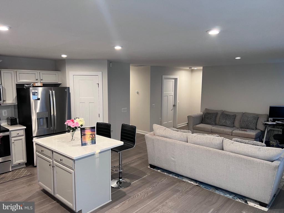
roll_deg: -0.7
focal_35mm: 26
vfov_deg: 53.1
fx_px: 213
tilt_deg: -8.4
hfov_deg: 67.3
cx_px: 142
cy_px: 106
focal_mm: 5.7
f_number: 1.5
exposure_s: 1/60
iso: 125
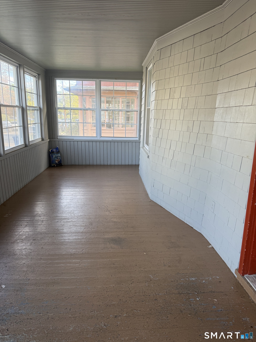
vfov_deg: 71.6
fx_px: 237
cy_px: 171
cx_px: 128
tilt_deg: -12.7
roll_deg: -1.0
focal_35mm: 24
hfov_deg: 56.8
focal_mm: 6.76
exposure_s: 1/121
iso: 125
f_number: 1.78
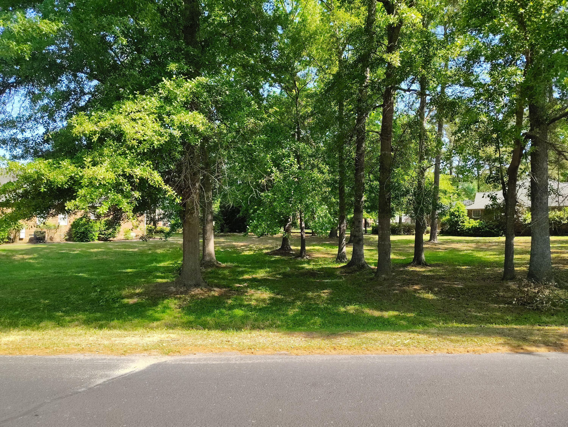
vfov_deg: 56.9
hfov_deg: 71.5
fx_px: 394
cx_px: 284
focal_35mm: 24
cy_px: 214
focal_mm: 5.56
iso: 100
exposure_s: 1/405
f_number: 1.8
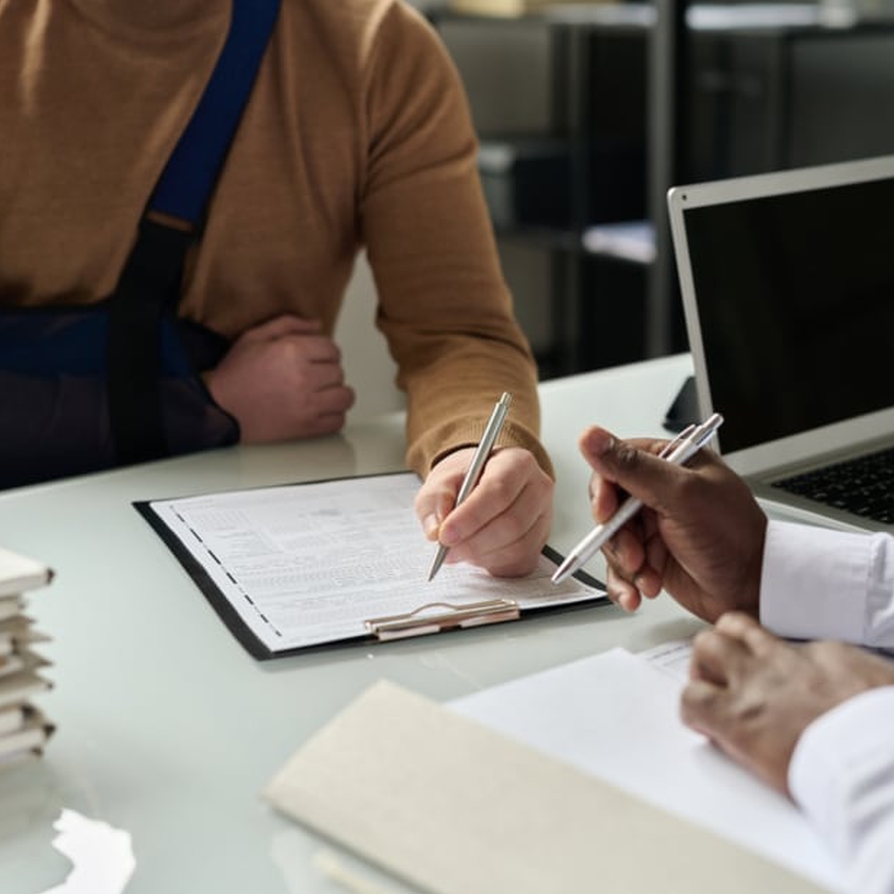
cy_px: 448
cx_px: 459
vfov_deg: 26.9
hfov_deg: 26.9
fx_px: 1870
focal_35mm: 64
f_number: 2.8
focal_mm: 50
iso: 800
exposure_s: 1/160
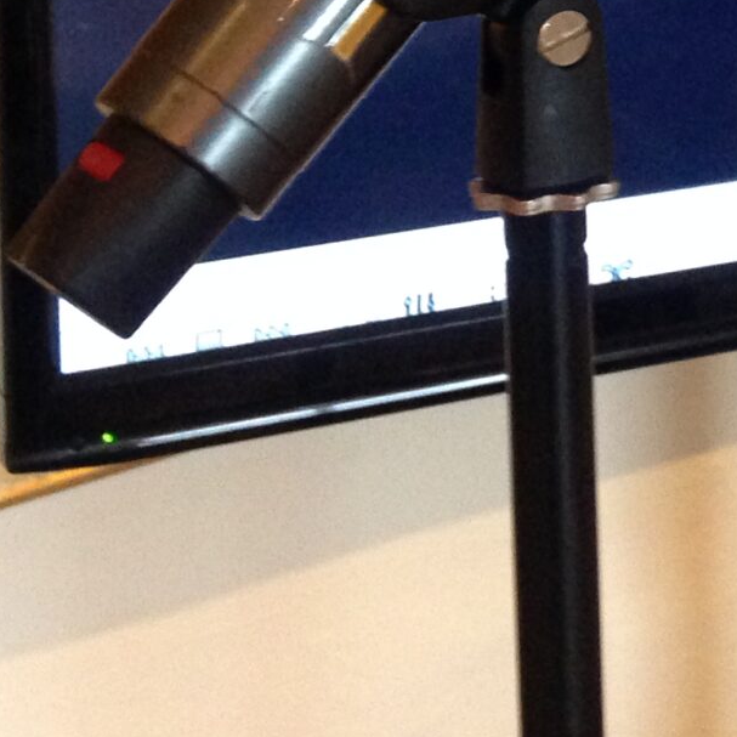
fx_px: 2963
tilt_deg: -9.9
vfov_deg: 13.5
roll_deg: +2.5
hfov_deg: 13.6
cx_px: 1005
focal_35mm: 123
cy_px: -328
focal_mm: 4.12
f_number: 2.4
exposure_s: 1/20
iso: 250
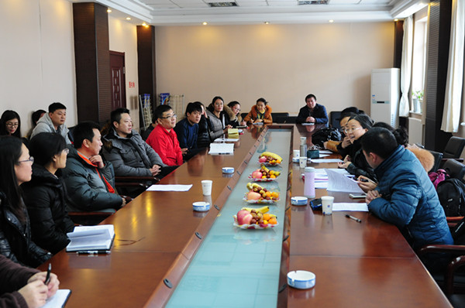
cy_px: 154
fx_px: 542
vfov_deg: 31.8
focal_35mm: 42
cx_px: 232
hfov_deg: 46.5
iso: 800
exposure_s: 1/125
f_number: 2.8
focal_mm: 28
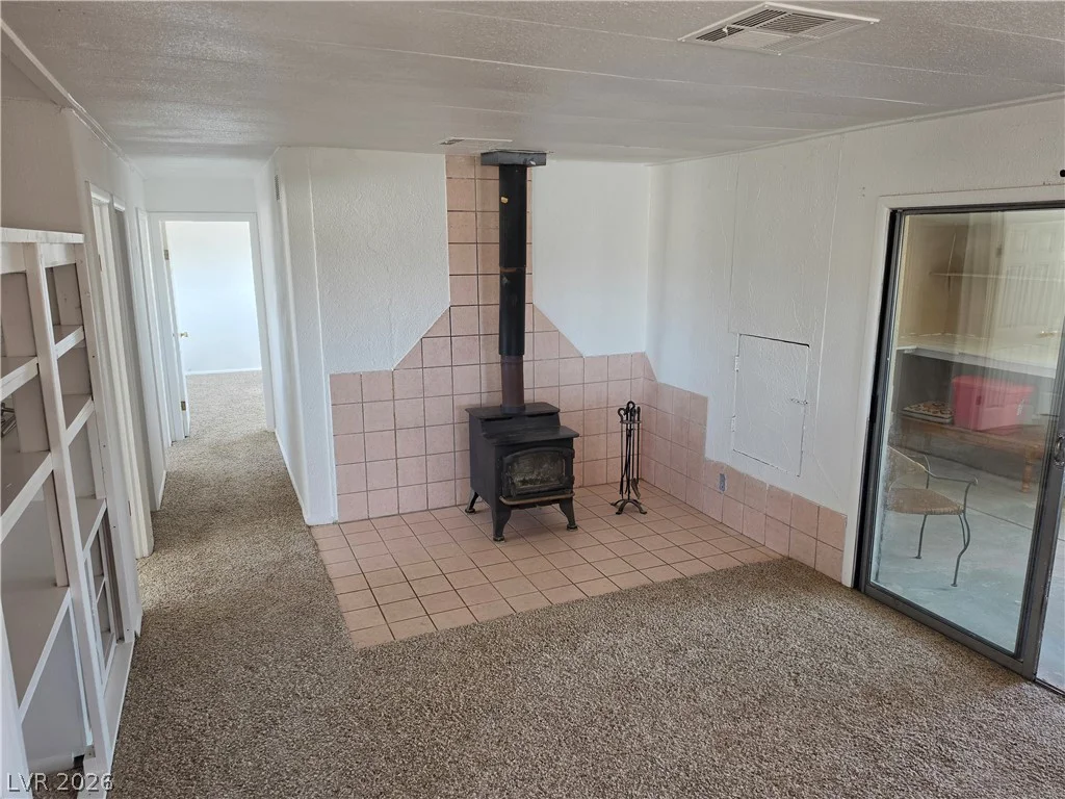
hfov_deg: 73.9
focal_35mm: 23
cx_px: 532
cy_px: 400
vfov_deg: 58.9
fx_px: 708
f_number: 1.4
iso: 100
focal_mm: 6.5
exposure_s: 1/120
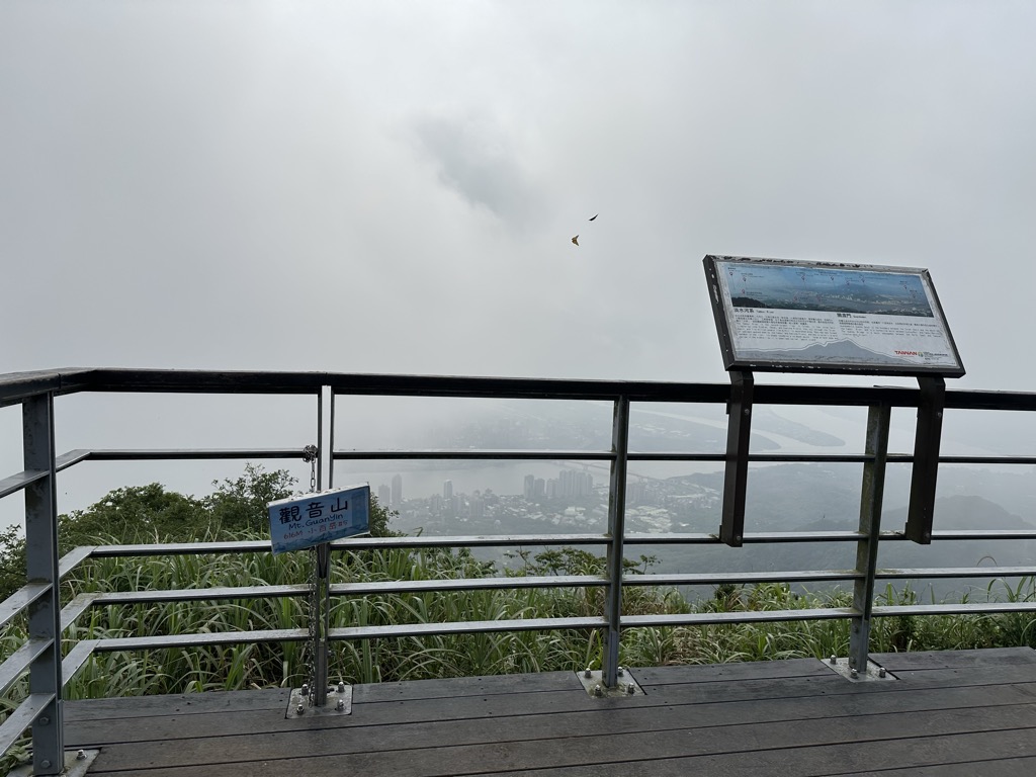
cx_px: 518
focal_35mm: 24
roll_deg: -2.1
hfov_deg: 71.6
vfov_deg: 56.8
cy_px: 388
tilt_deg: -3.7
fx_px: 718
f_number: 1.78
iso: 80
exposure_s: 1/15625
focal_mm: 6.86
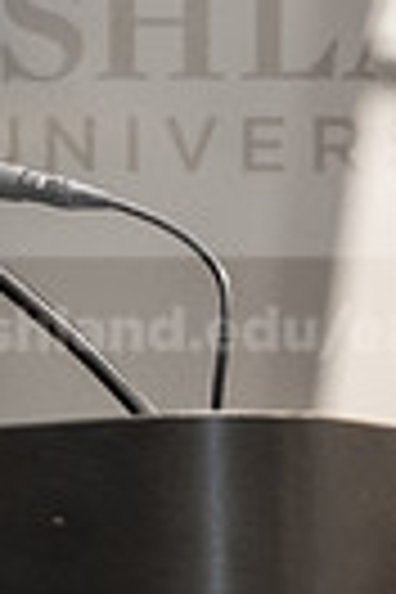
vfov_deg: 3.5
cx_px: -428
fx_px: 9767
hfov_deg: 2.3
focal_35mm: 592
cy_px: 425
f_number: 3.2
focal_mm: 135
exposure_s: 1/200
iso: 3200
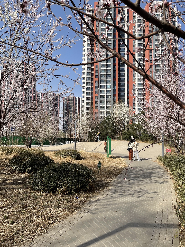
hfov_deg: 53.1
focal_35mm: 26
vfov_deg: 67.3
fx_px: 185
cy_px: 124
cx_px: 92
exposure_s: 1/3205
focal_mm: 4.2
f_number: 1.6
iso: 32
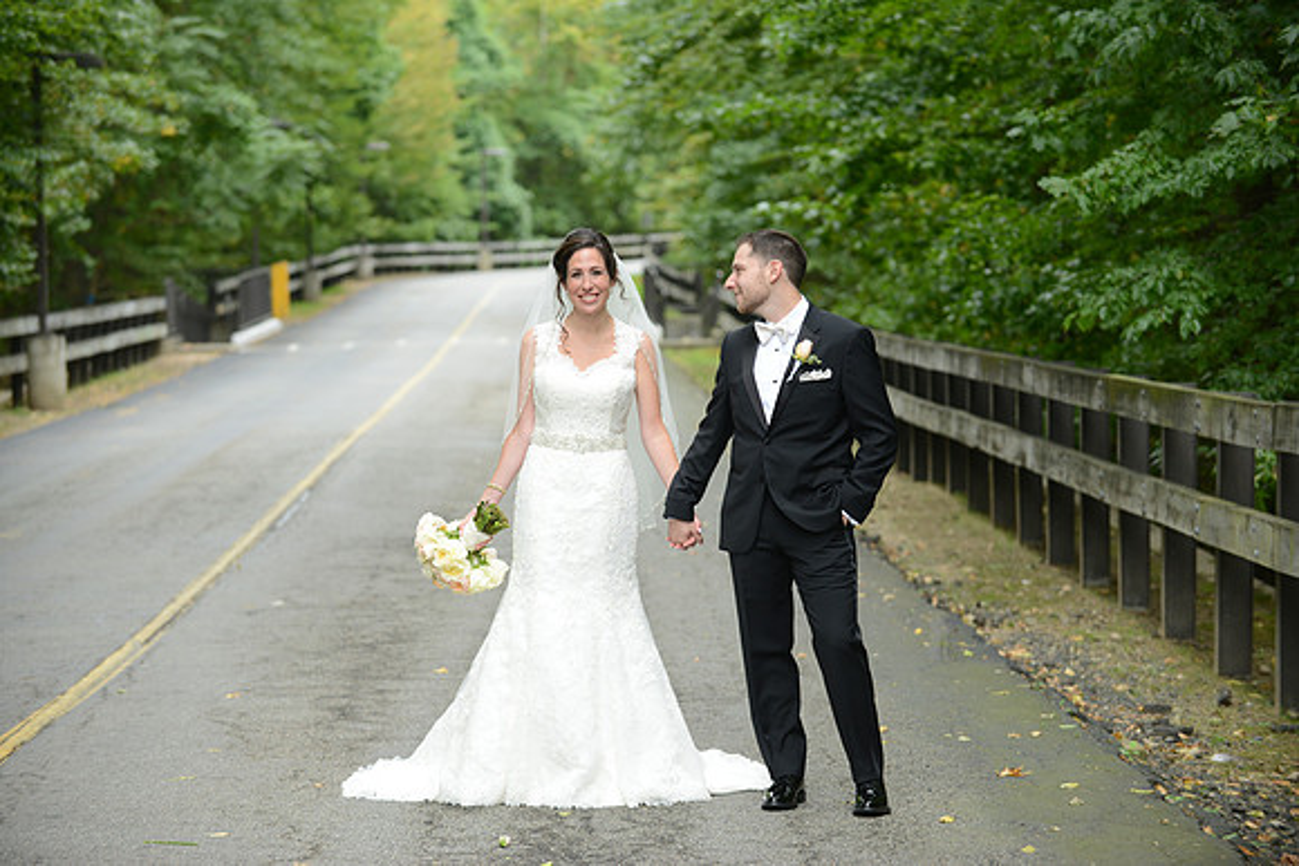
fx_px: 3970
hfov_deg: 18.6
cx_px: 650
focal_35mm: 110
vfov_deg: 12.5
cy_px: 433
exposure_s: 1/250
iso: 500
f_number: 4.5
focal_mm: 110
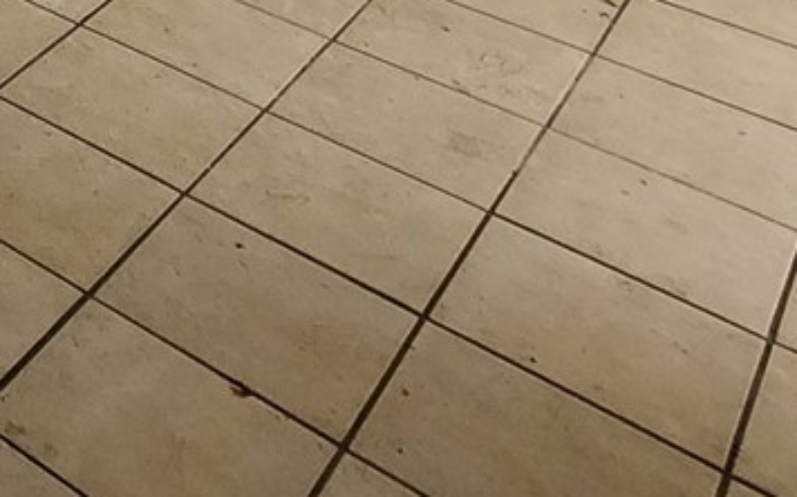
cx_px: -573
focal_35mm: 62
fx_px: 1346
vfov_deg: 12.9
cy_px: -833
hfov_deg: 22.4
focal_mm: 2.2
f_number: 2.2
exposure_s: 1/60
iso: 320
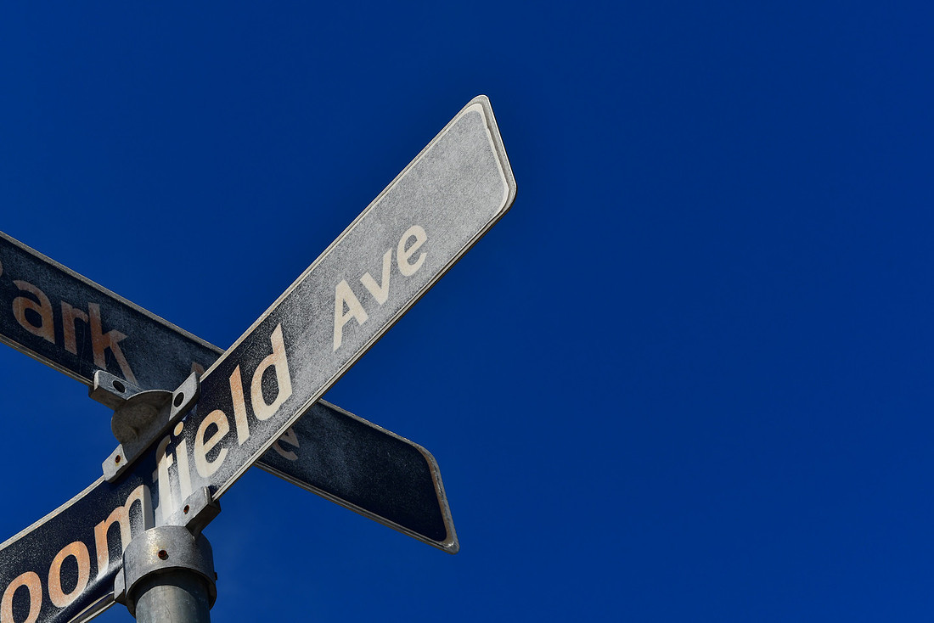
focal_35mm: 82
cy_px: 312
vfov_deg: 16.7
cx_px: 467
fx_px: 2128
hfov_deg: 24.8
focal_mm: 55
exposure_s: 1/640
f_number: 11
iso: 200
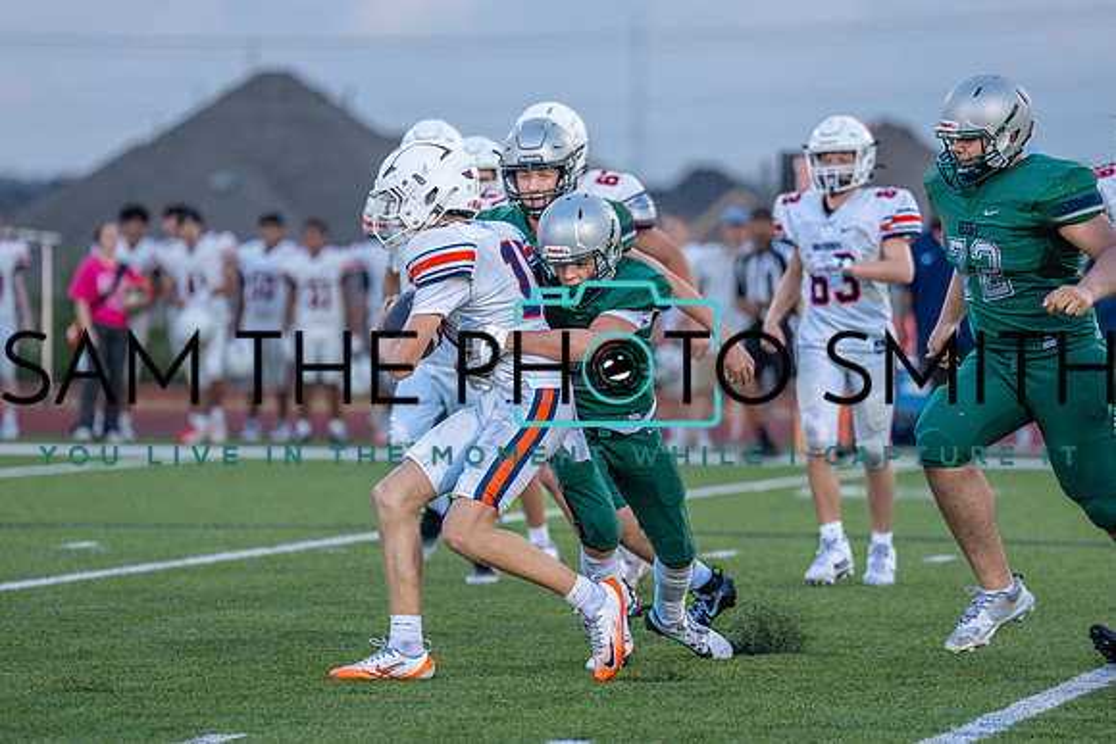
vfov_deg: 5.2
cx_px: 529
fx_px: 8148
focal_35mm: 263
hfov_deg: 7.8
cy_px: 365
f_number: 2.8
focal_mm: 191
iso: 800
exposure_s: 1/1000
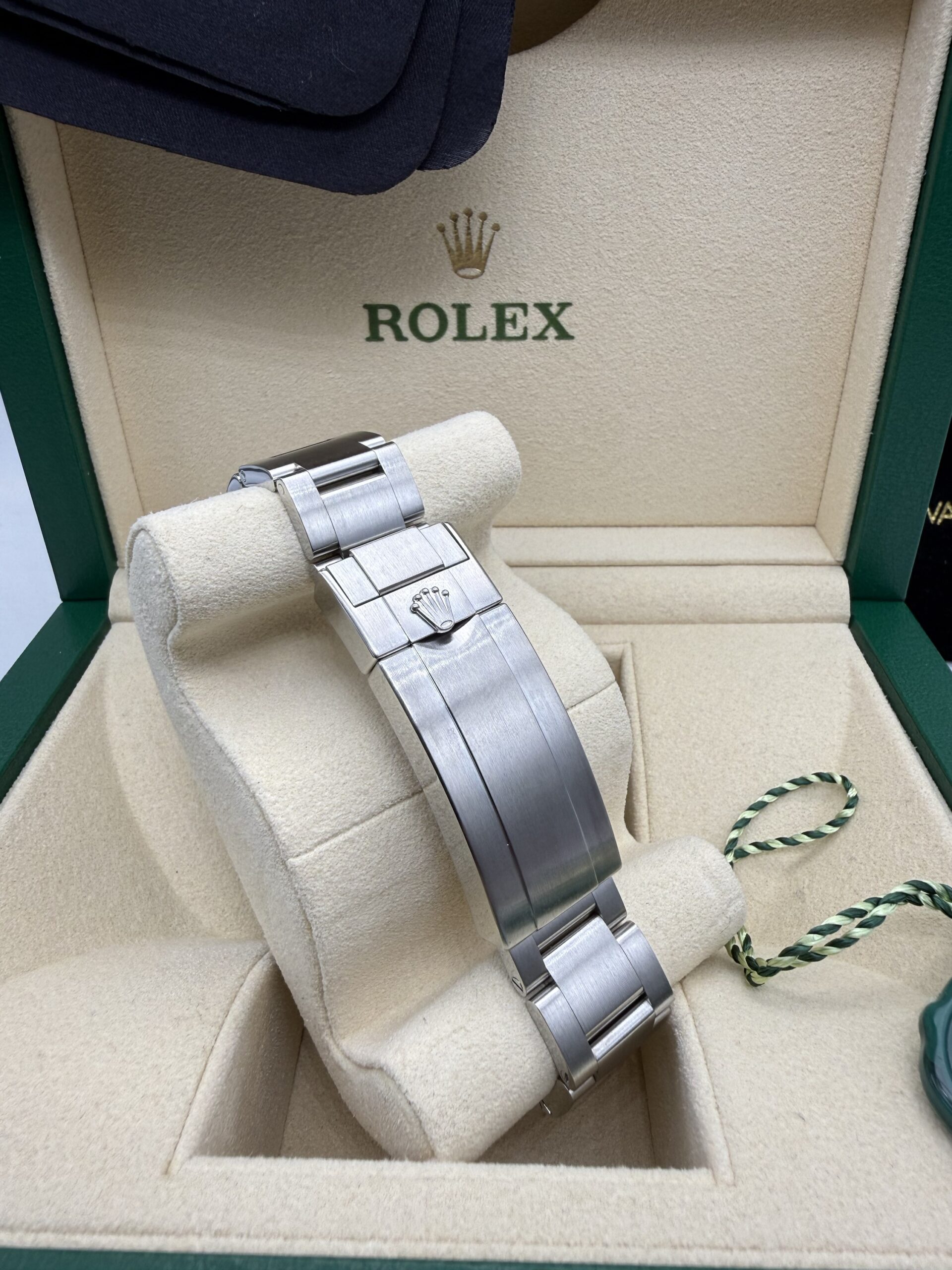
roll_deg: +1.5
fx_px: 880
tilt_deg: -30.3
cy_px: 635
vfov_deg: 71.6
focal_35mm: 24
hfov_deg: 56.8
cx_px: 476
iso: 40
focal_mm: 2.22
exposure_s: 1/342
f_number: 2.2
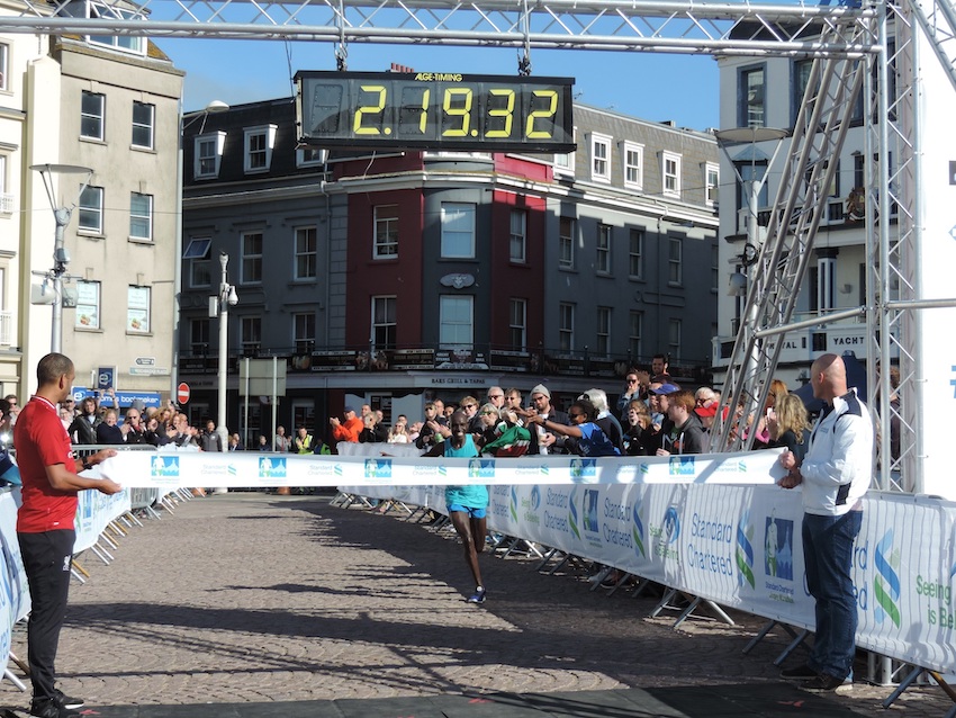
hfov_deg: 27.8
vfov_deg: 21.0
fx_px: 1934
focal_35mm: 70
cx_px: 478
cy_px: 359
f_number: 3.9
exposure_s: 1/800
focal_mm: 12.4
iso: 80
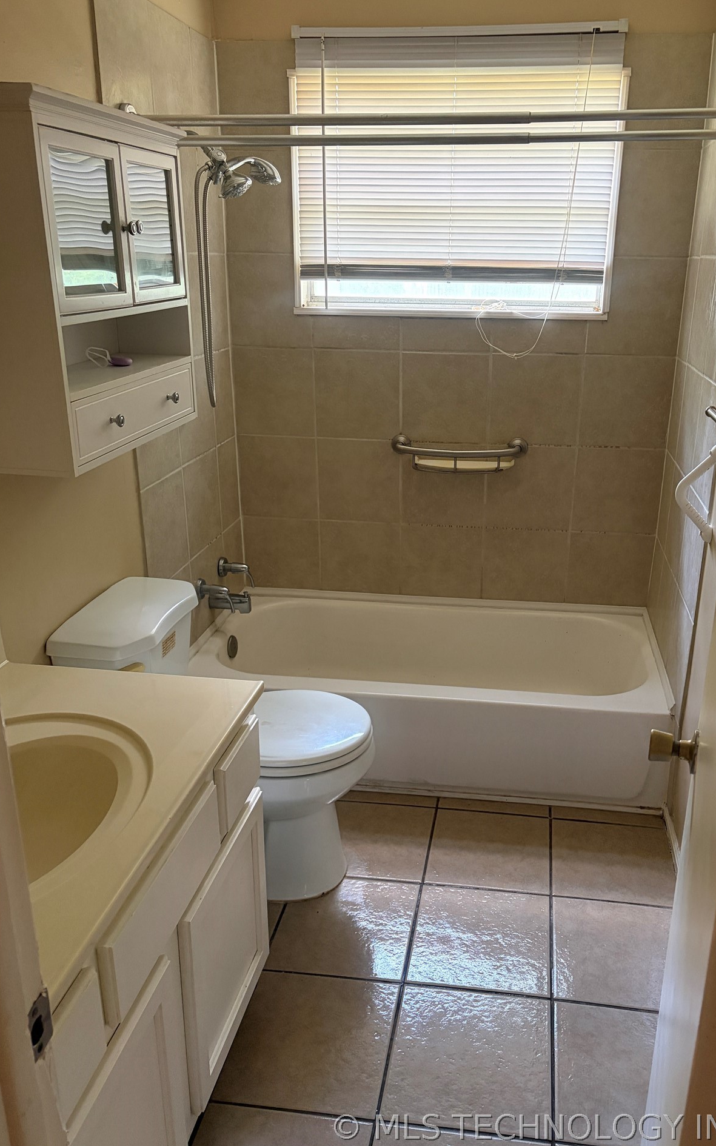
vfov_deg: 66.5
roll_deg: -1.5
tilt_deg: -19.7
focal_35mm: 28
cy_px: 572
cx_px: 418
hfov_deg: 44.4
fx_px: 874
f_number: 1.6
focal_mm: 5.96
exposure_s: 1/60
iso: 320
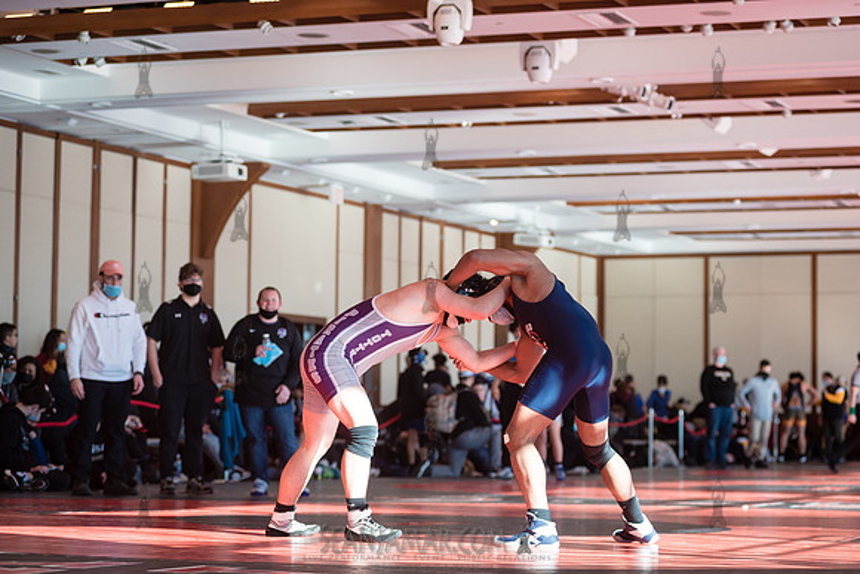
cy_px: 287
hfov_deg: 20.4
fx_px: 2389
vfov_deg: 13.7
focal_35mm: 100
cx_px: 430
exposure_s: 1/400
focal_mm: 100
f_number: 4
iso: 400
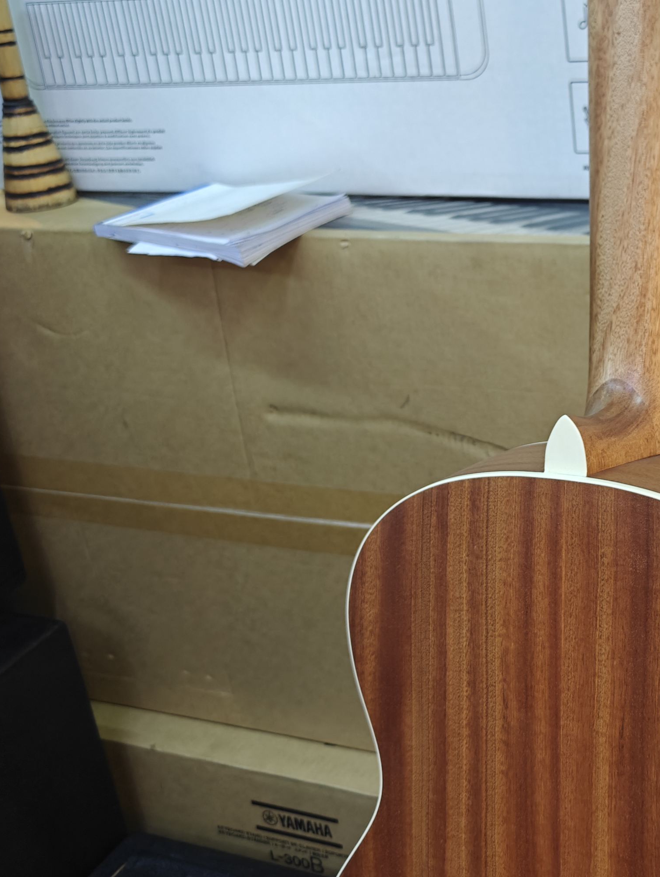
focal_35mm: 48
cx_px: 592
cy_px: 358
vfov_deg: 39.5
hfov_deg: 29.1
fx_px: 1218
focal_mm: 6.06
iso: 400
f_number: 1.7
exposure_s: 1/100
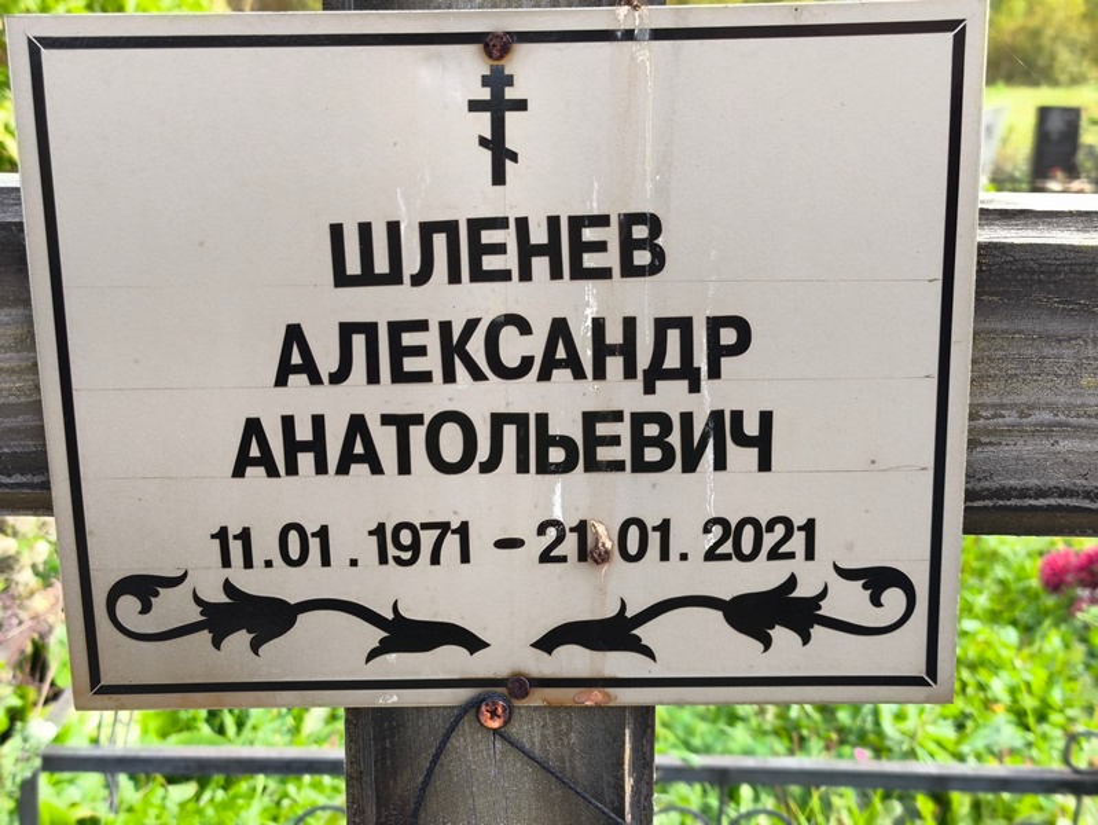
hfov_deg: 38.2
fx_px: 1587
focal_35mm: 50
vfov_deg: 29.1
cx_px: 549
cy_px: 412
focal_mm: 4.71
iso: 50
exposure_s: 1/144
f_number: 1.7
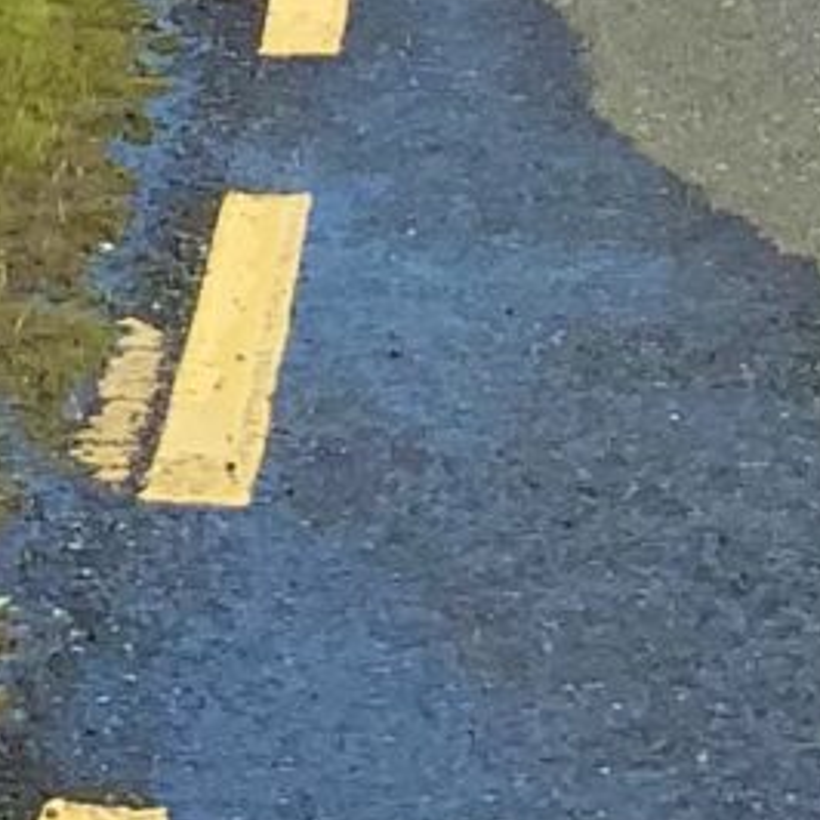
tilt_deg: -1.9
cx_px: -74
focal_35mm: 247
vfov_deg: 6.5
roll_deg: -1.5
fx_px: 6620
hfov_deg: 7.1
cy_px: -1658
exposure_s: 1/2427
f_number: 1.8
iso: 16
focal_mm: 3
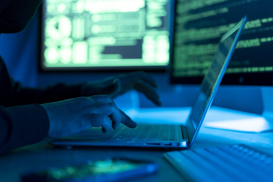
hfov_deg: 36.2
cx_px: 136
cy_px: 91
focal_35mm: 55
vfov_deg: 24.6
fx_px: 417
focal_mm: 55
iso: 2000
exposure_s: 1/200
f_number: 2
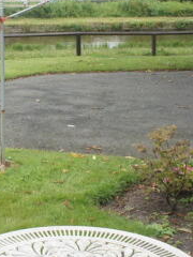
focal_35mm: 71
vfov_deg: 27.4
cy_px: 133
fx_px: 528
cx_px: 14
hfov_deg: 20.3
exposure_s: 1/100
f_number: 6.3
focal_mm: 18
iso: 200
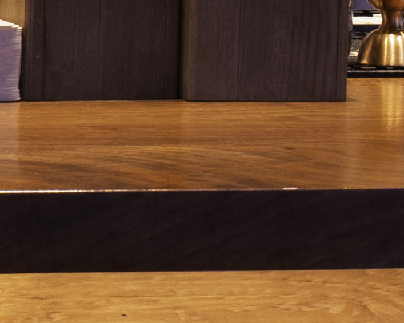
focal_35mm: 268
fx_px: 3205
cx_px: -1112
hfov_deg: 6.2
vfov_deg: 5.7
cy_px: -125
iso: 100
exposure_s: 1
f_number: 10
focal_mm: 34
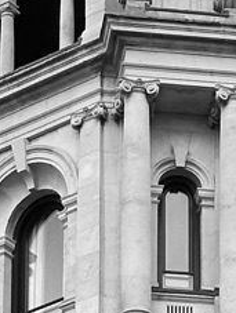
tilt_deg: +23.3
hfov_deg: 3.9
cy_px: 758
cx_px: 177
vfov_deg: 5.1
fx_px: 3445
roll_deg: -1.0
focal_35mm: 380
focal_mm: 6.86
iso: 64
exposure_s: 1/2597
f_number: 1.78
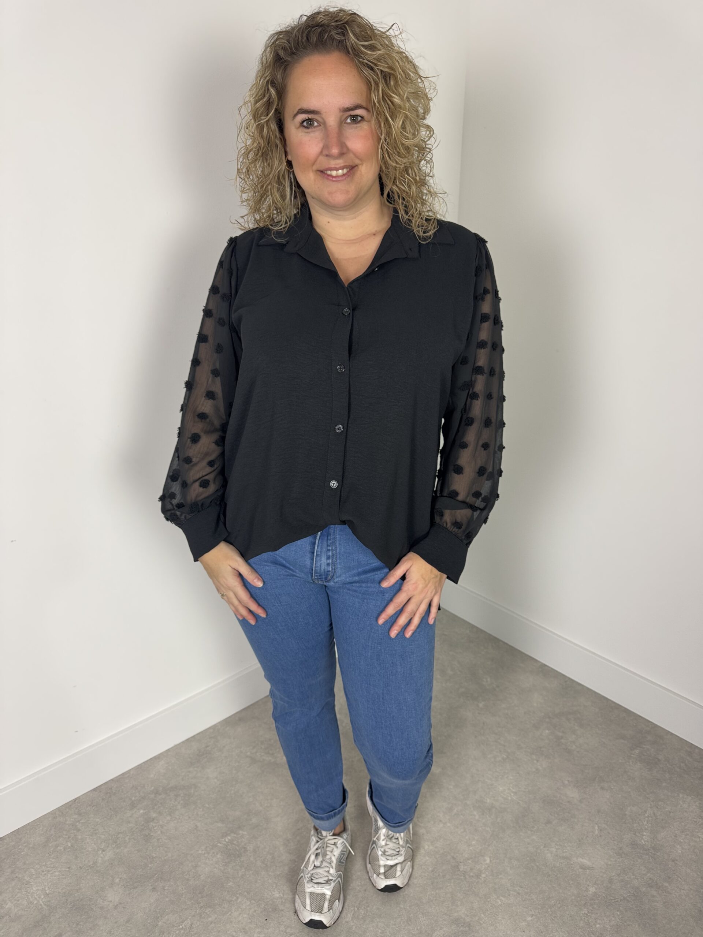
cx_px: 352
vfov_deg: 71.6
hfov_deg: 56.8
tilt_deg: -19.9
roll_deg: -1.1
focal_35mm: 24
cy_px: 468
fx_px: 650
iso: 160
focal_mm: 6.76
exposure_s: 1/50
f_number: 1.78
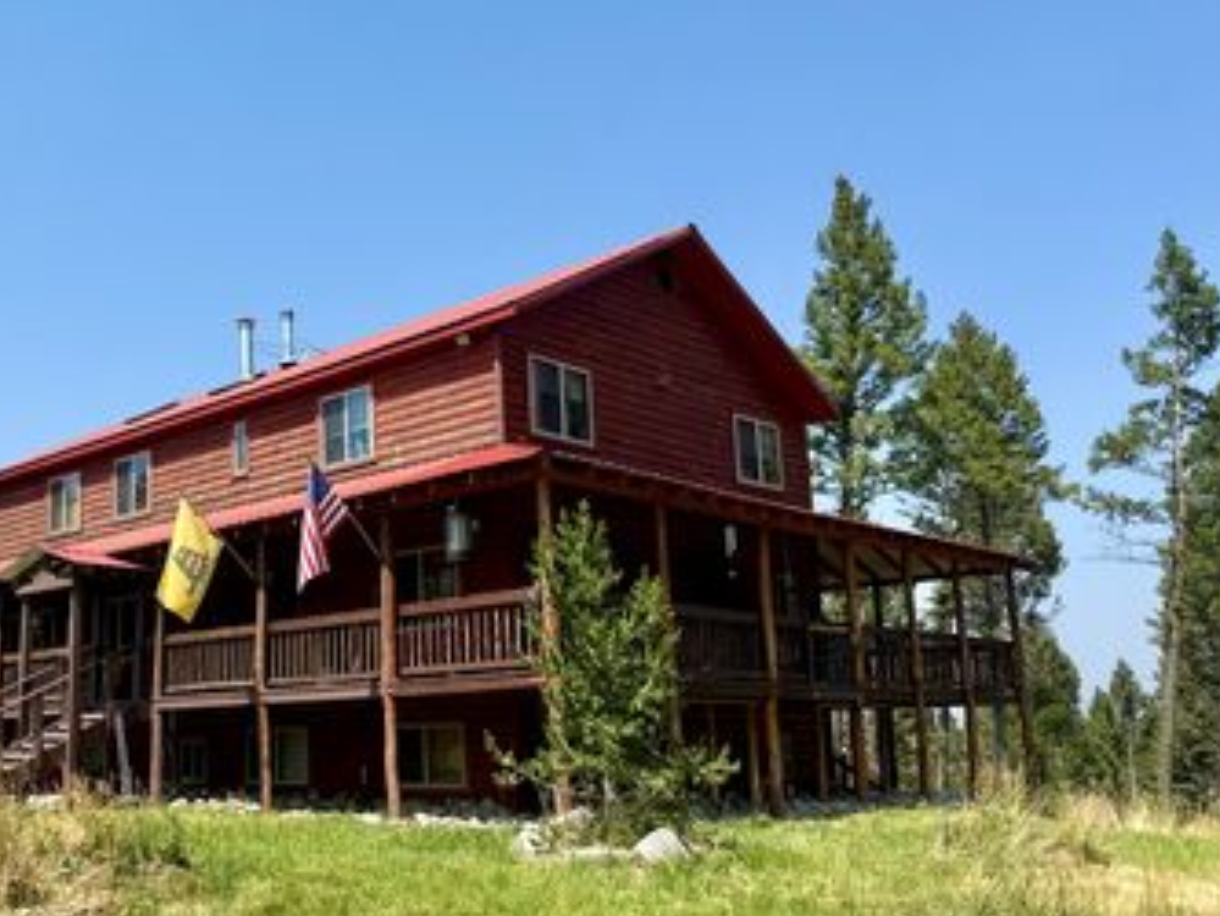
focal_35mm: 36
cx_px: 315
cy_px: 504
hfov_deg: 49.4
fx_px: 1269
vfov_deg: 39.6
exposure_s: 1/3759
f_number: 1.78
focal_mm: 6.76
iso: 80
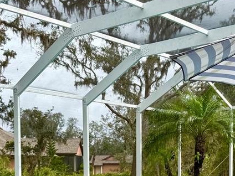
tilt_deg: -2.2
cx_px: 195
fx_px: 462
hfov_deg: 27.9
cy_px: 191
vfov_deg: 20.6
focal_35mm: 68
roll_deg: +0.2
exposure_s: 1/1618
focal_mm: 6.76
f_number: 1.78
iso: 80
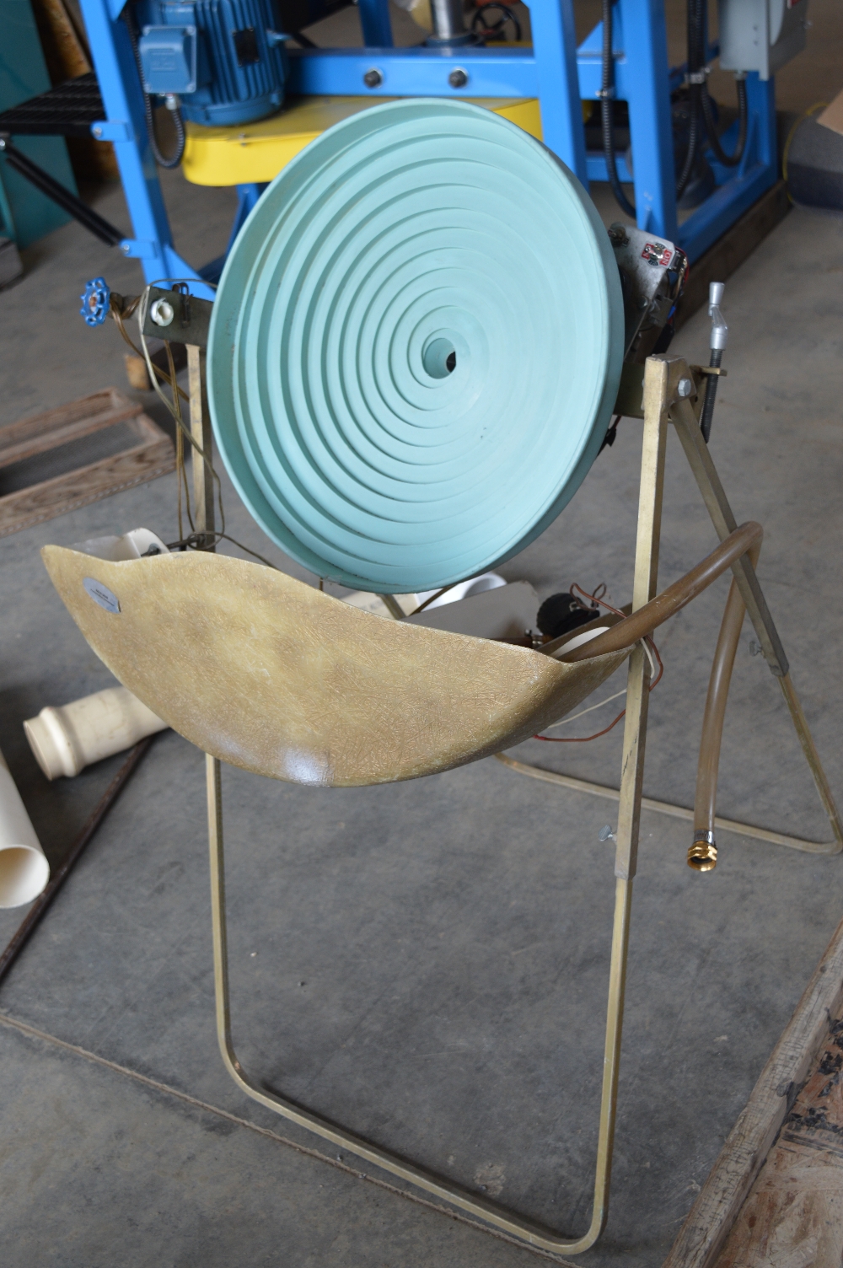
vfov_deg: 42.4
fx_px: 1636
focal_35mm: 46
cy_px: 634
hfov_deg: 28.9
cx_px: 422
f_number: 5.6
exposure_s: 1/125
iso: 250
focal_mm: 31
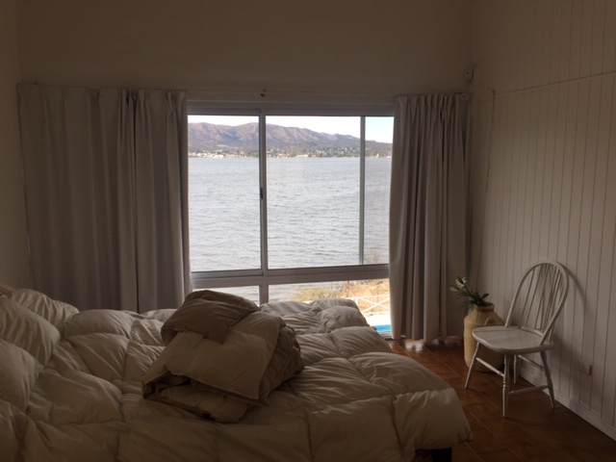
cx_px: 308
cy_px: 231
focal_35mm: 29
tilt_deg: -5.8
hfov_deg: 61.7
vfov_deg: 48.2
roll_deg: -0.8
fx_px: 516
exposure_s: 1/416
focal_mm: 4.15
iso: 32
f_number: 2.2
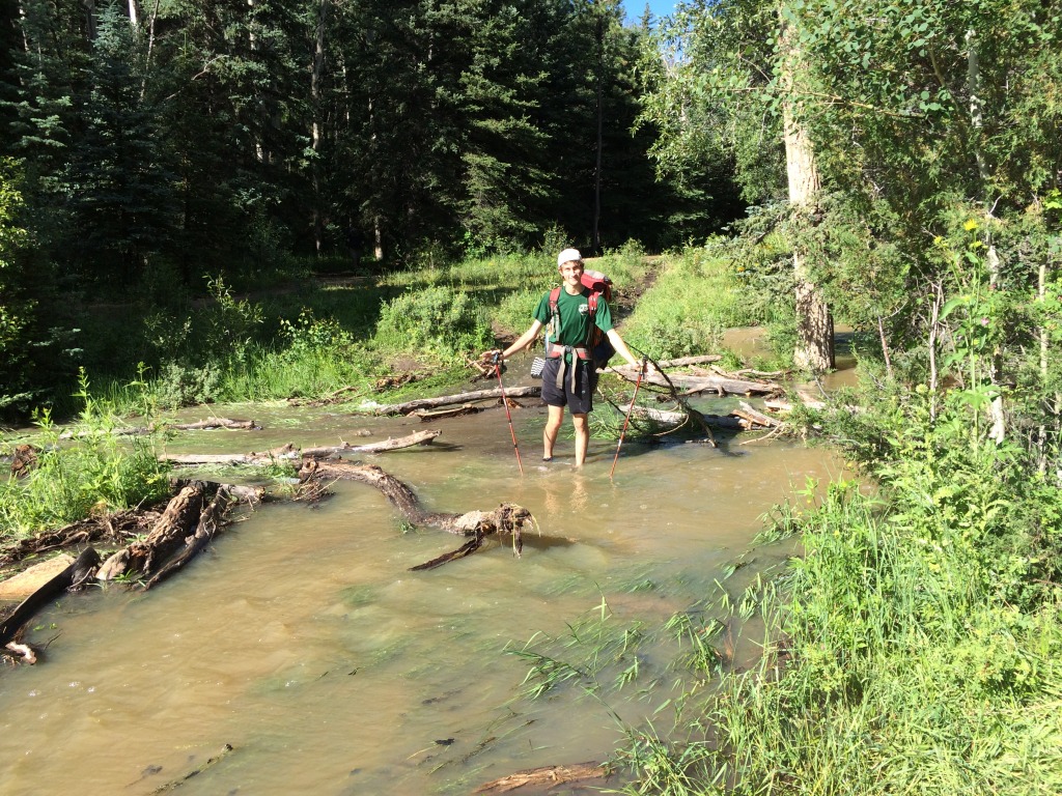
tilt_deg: -7.7
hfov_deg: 61.7
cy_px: 398
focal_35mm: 29
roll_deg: +0.7
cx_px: 531
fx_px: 890
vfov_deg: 48.2
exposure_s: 1/774
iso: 32
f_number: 2.2
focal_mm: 4.15
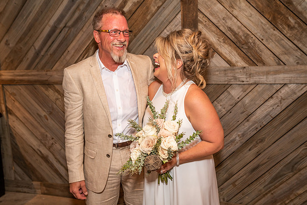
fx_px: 299
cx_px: 154
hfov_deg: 54.4
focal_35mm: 35
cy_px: 102
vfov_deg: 37.9
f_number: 4.5
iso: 1600
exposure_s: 1/125
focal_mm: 35
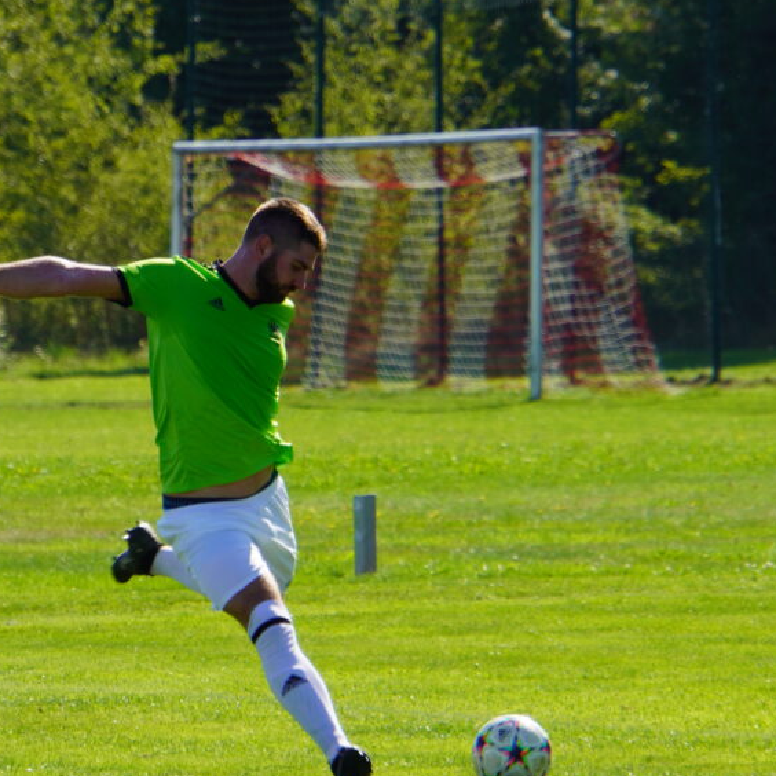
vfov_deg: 3.2
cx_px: 300
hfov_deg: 3.2
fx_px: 13746
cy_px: 300
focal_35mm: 542
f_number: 6.3
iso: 125
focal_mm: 200
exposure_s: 1/320
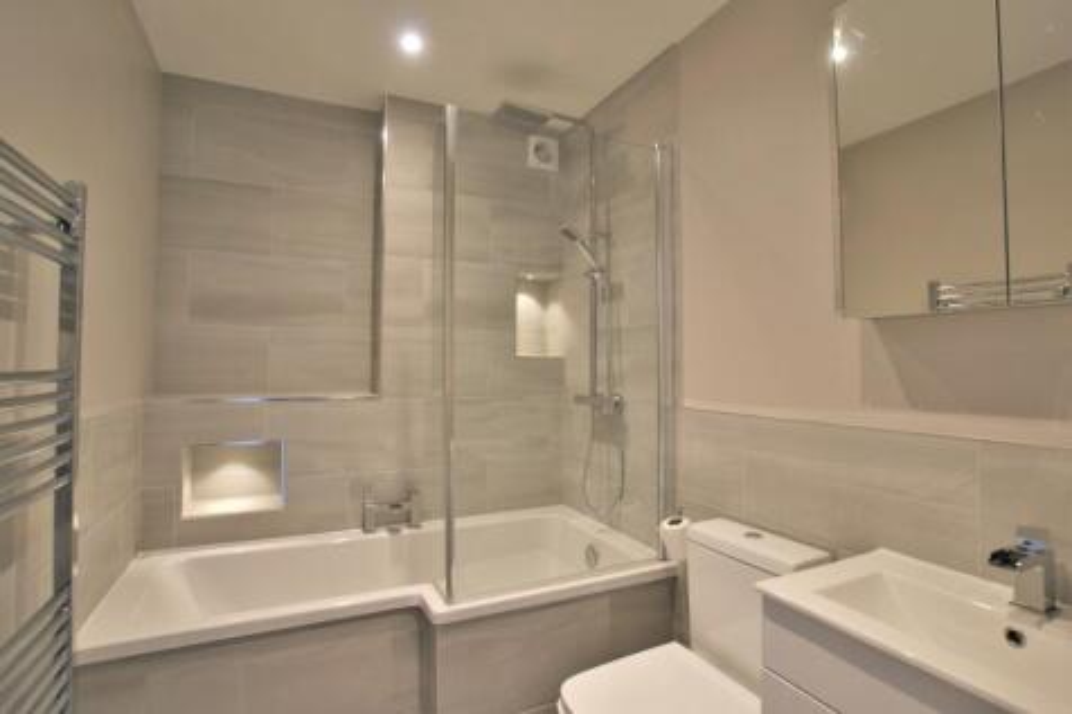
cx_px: 536
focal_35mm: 16
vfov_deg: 72.0
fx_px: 491
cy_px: 357
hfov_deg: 95.0
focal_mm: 11
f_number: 4.5
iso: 200
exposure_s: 1/20
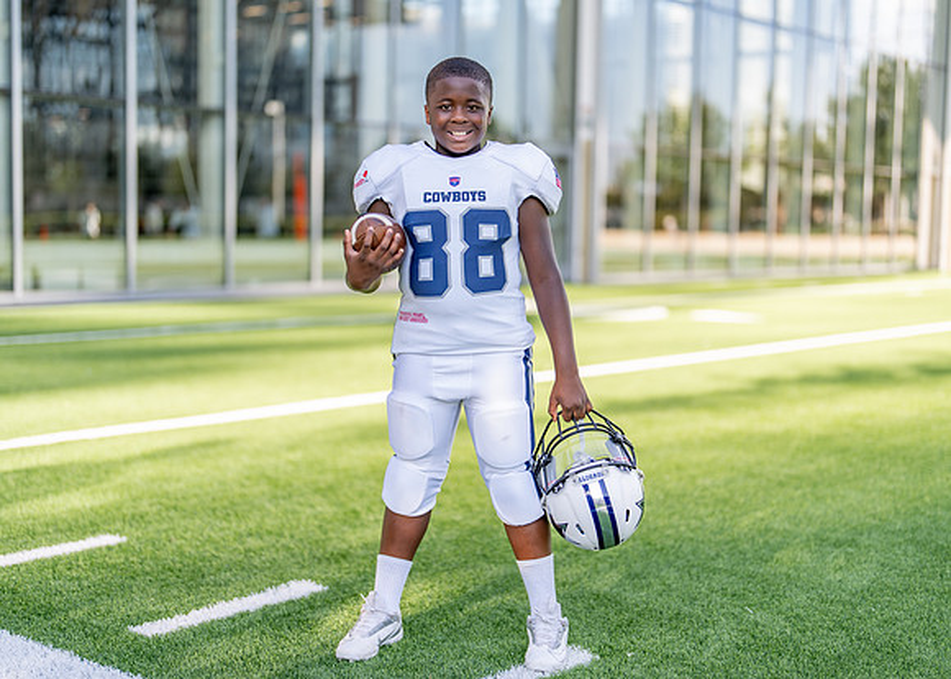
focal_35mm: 53
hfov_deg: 36.6
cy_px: 340
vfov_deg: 26.6
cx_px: 476
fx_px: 1437
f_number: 1.2
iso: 100
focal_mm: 50
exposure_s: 1/1600
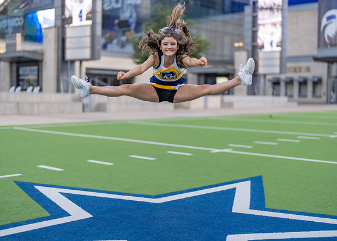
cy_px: 121
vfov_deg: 26.0
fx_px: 521
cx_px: 175
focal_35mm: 54
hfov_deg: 35.9
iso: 250
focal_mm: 50
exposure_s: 1/1250
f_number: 1.2
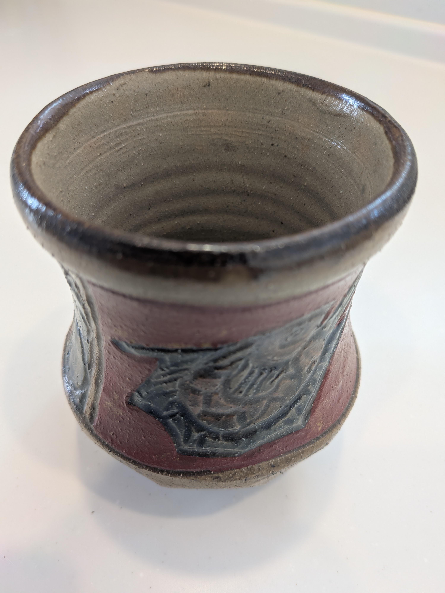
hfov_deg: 56.8
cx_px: 222
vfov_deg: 71.6
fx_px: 411
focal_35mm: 24
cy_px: 296
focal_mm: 4.53
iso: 35
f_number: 1.7
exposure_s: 1/24
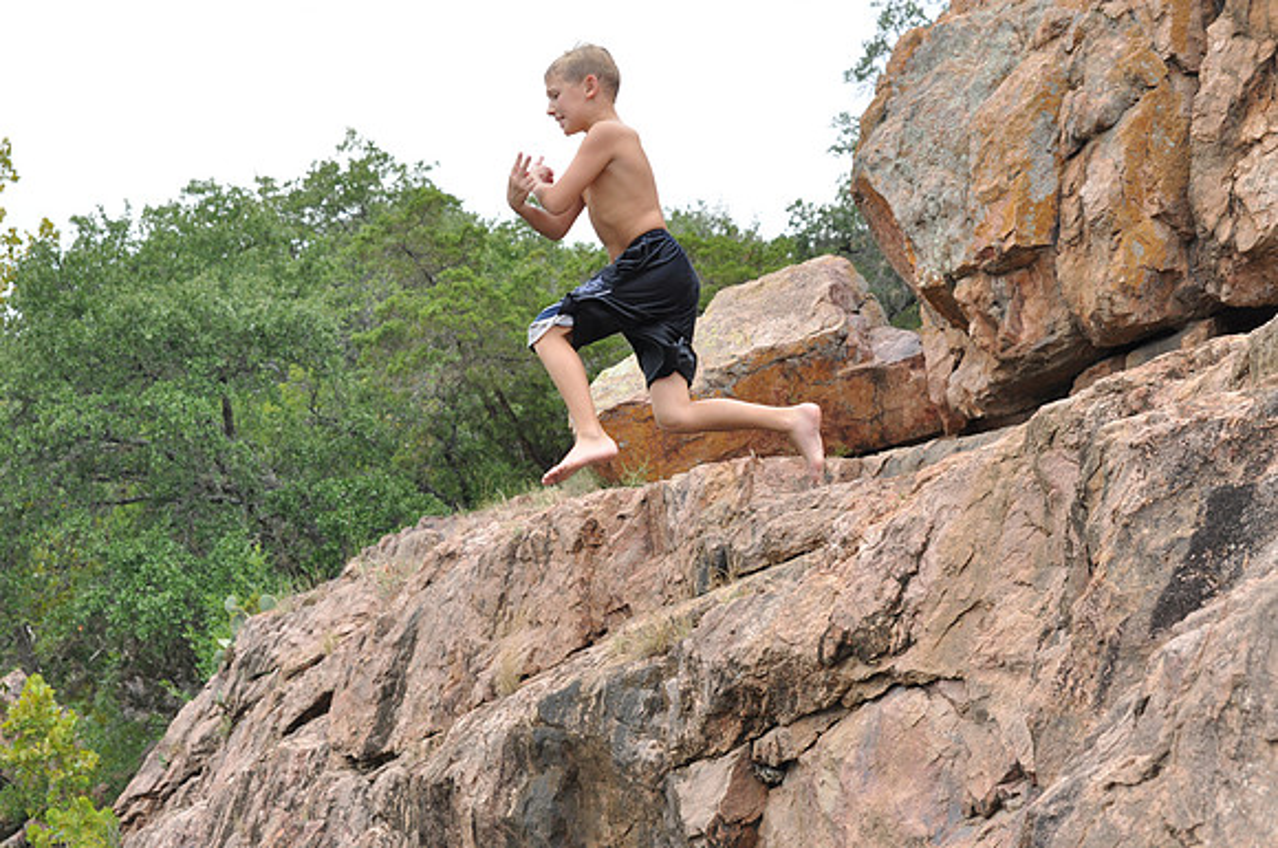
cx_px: 639
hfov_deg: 28.1
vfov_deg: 18.9
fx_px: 2552
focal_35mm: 72
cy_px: 424
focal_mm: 48
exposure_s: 1/1250
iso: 400
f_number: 5
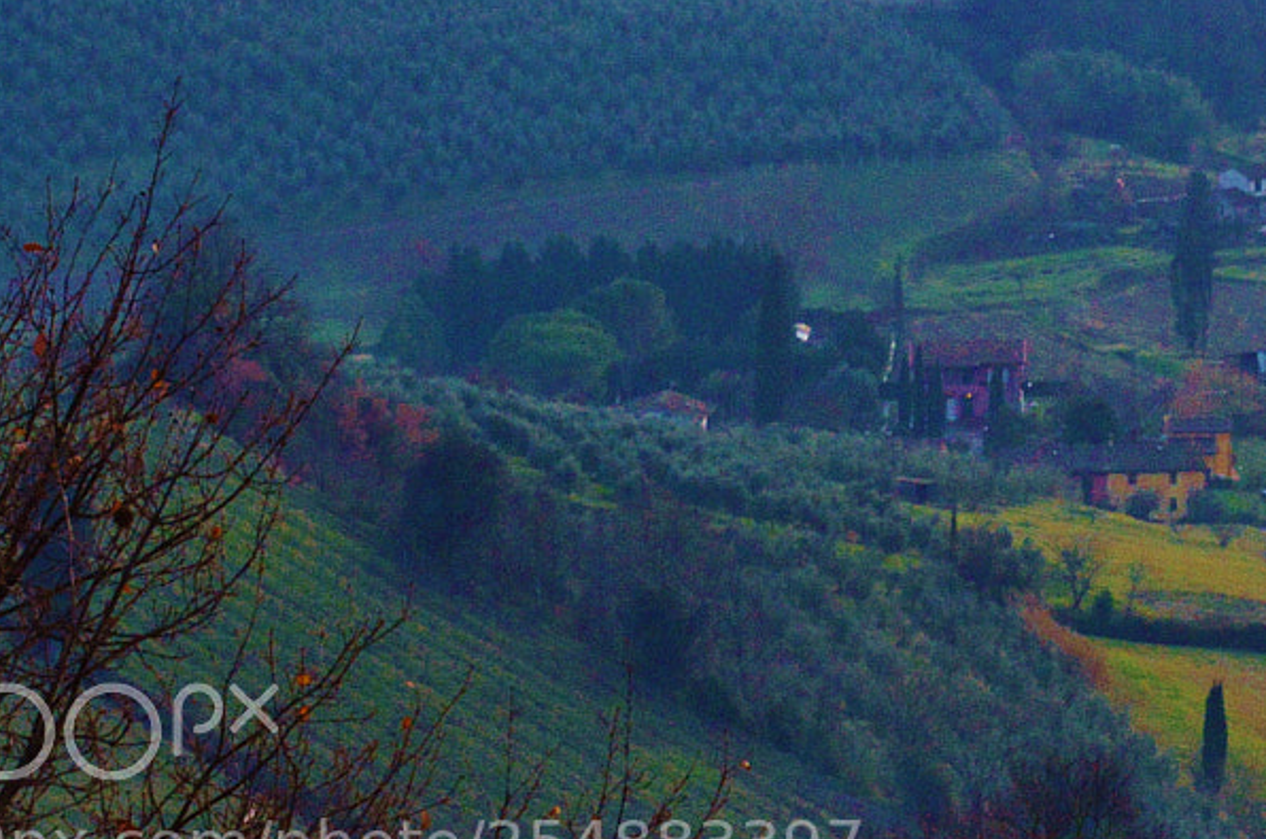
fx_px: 7769
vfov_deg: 6.2
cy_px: -116
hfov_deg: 9.2
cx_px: 1451
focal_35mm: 221
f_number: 20
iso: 400
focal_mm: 55
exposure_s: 1/100
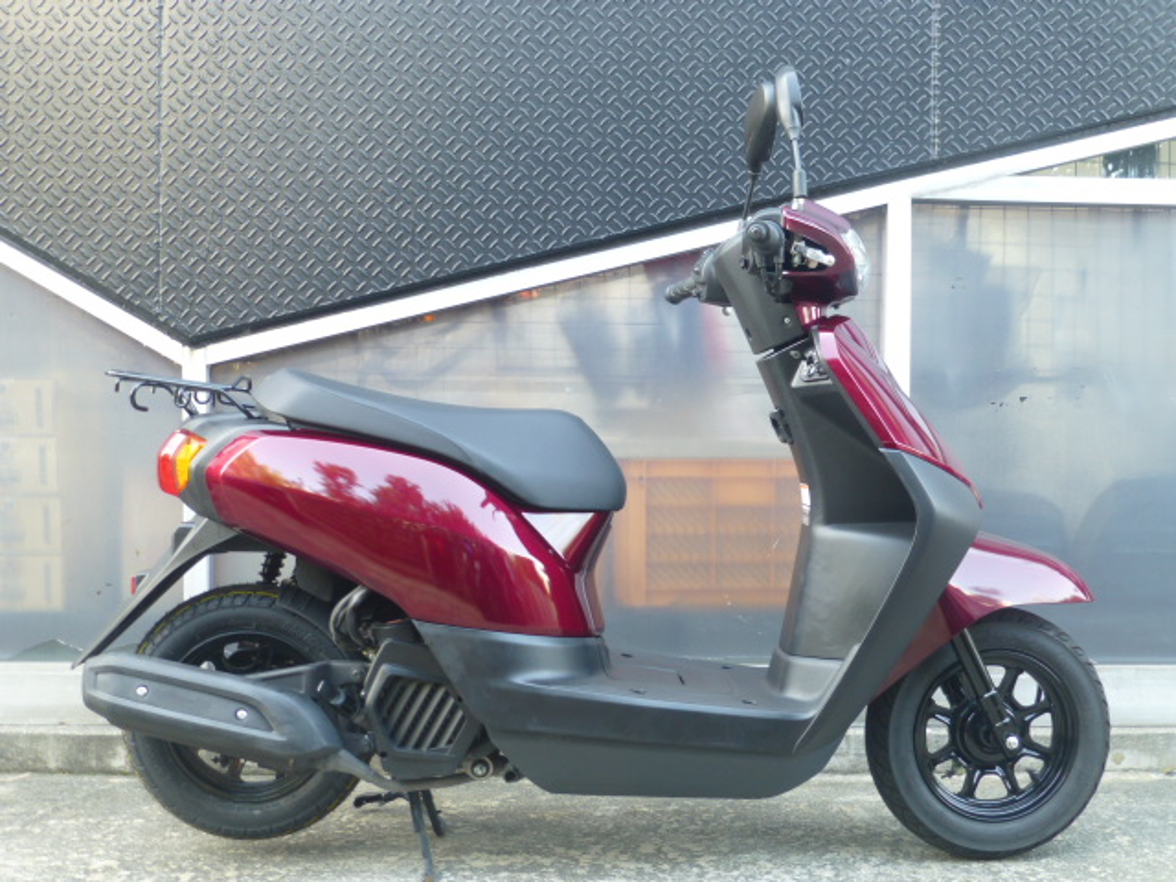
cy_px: 441
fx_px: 1325
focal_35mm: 39
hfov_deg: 47.9
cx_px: 588
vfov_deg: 36.8
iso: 100
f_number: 3.9
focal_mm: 6.9
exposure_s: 1/13
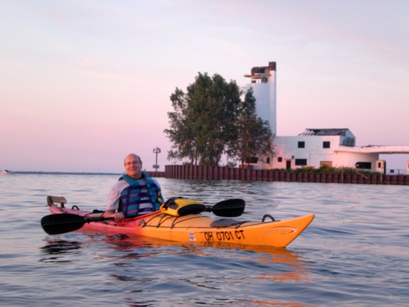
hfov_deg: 22.5
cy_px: 154
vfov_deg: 17.0
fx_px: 1028
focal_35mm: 87
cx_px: 204
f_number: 5.1
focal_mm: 14.3
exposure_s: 1/70.6
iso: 200
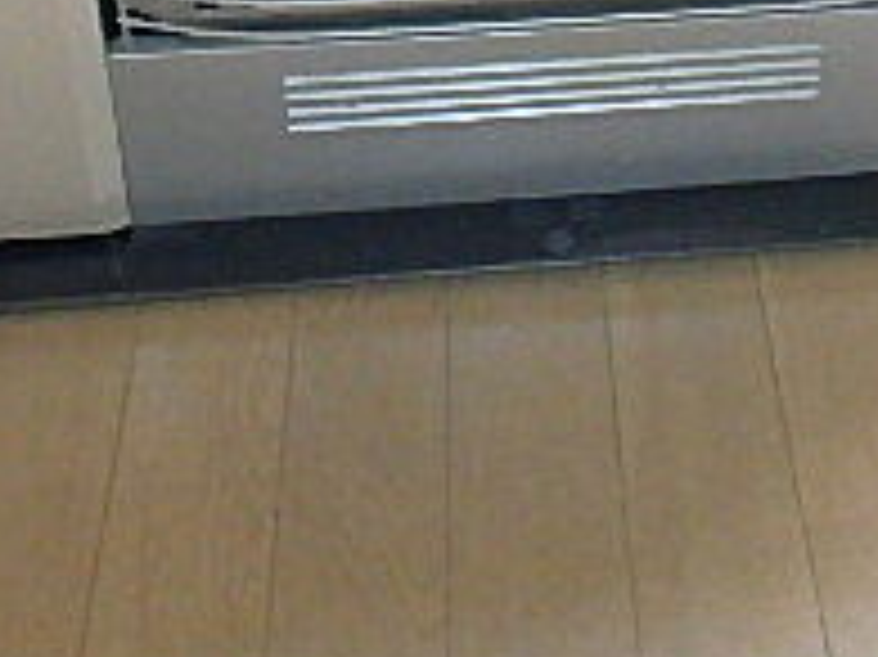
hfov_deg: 27.7
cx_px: 675
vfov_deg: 18.6
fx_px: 1749
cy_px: -360
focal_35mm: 69
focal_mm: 3.7
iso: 800
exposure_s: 1/125
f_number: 3.5
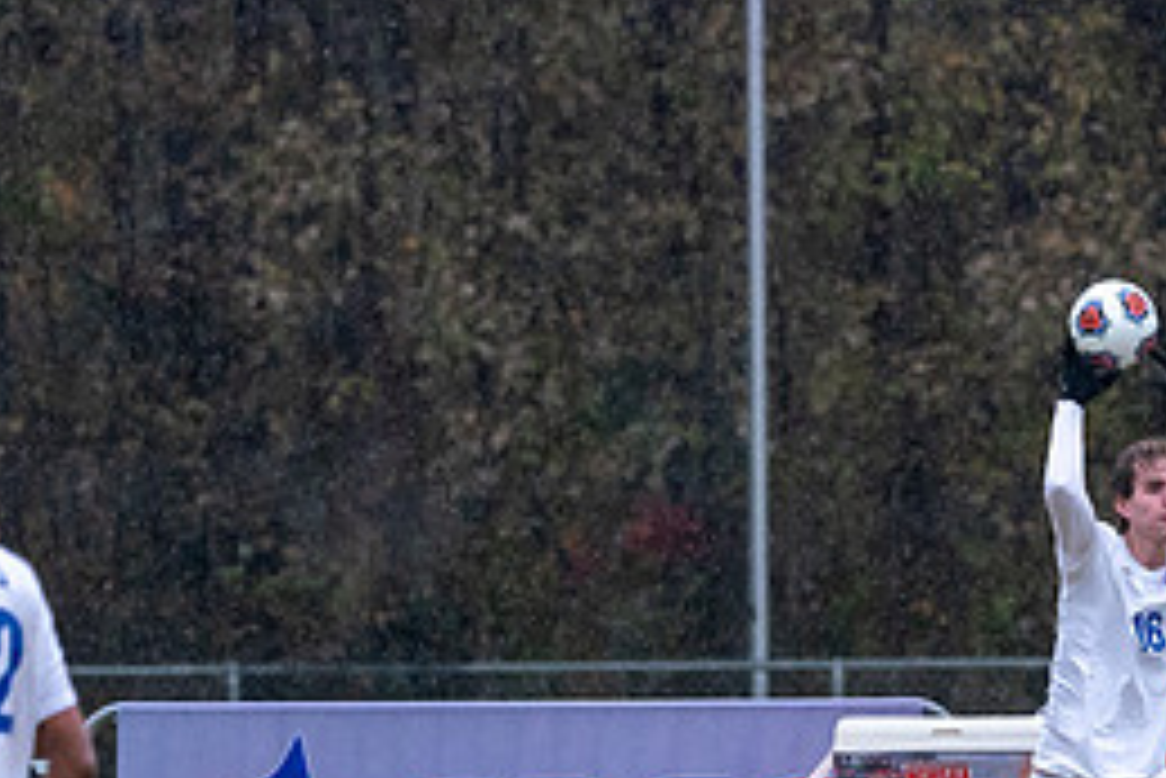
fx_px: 31369
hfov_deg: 2.1
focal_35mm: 968
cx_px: 1339
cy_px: 745
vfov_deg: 1.4
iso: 3200
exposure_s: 1/1000
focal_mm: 244
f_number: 5.6
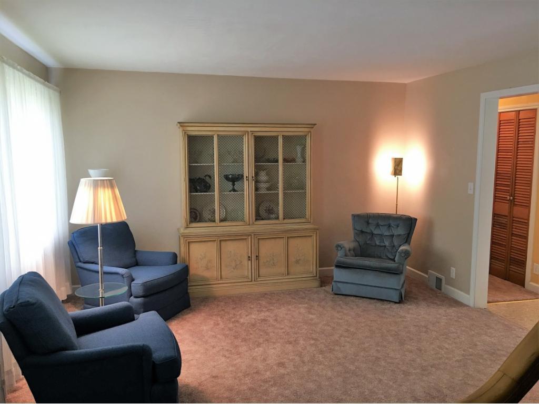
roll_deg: +0.1
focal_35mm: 29
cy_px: 202
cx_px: 270
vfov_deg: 48.2
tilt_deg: -6.1
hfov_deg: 61.7
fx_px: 452
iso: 40
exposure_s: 1/15
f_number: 2.2
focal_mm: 4.15
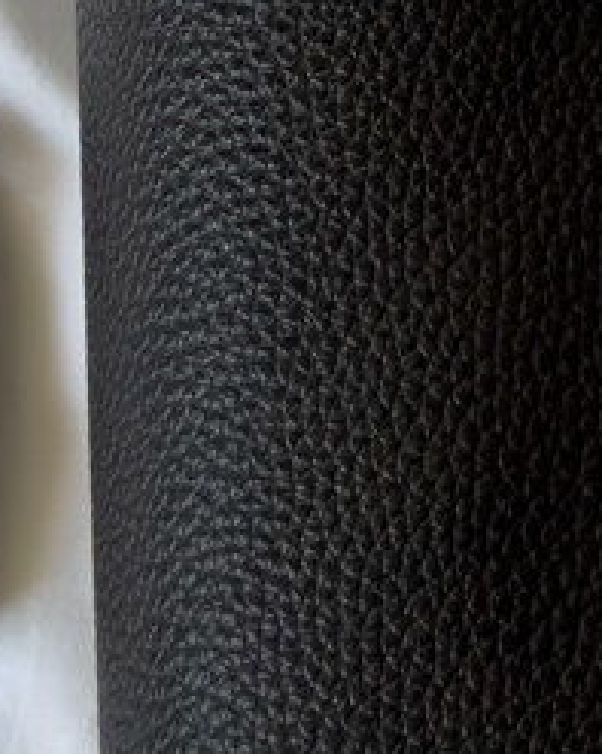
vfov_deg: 6.8
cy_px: -669
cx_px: 1310
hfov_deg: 5.5
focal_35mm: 276
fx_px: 6154
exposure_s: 1/120
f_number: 1.8
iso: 100
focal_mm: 6.76
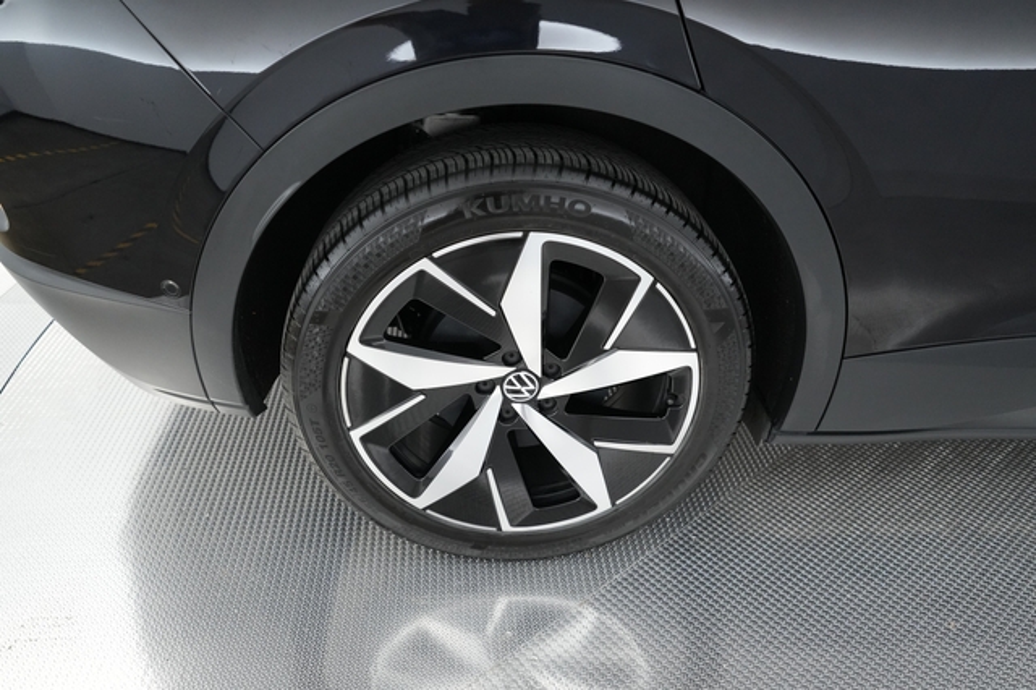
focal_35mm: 27
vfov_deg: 47.9
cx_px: 518
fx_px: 777
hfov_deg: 67.4
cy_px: 345
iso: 4000
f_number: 2.8
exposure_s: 1/250
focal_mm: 27
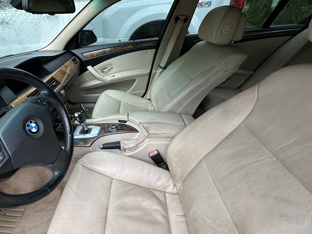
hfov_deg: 85.6
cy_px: 106
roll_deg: +3.9
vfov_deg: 71.4
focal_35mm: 18
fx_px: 162
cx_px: 113
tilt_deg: -31.7
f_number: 2.2
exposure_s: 1/99
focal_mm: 2.22
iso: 160
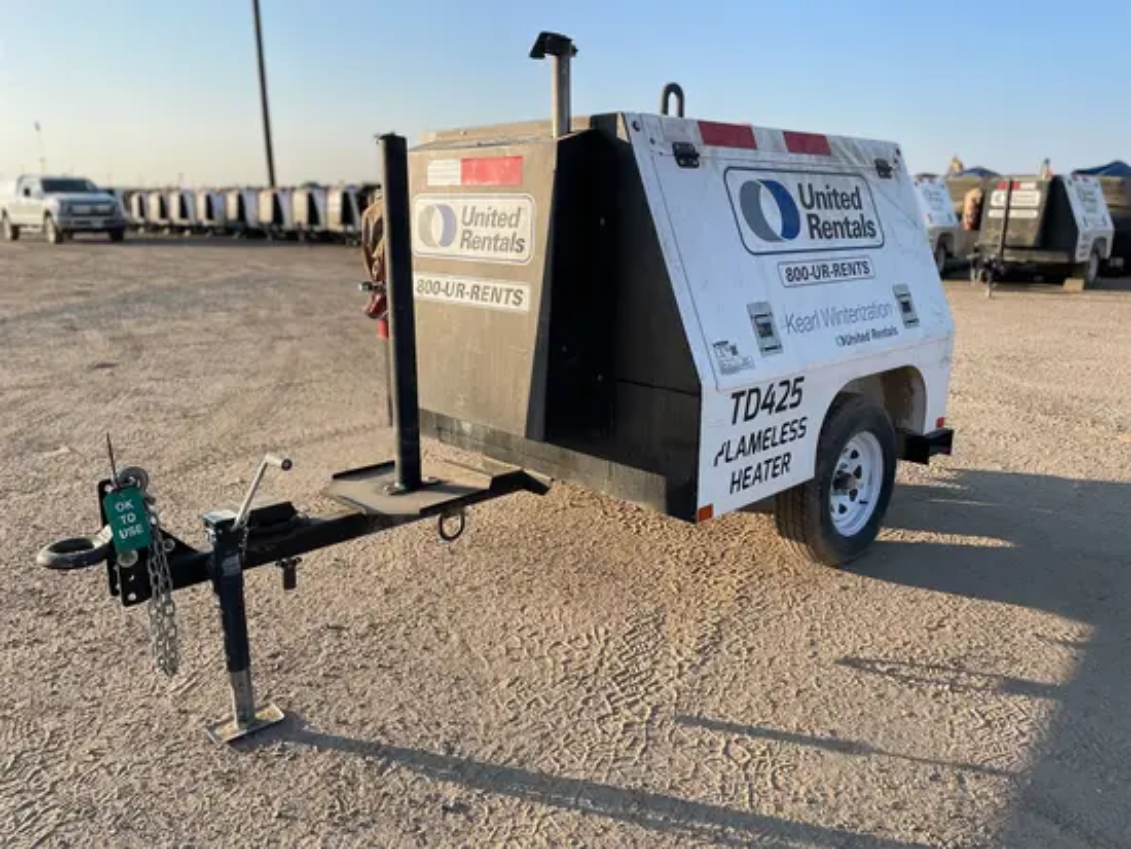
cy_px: 424
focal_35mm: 26
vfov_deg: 53.1
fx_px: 850
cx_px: 566
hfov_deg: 67.3
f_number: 1.6
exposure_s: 1/1795
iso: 50
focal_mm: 4.2
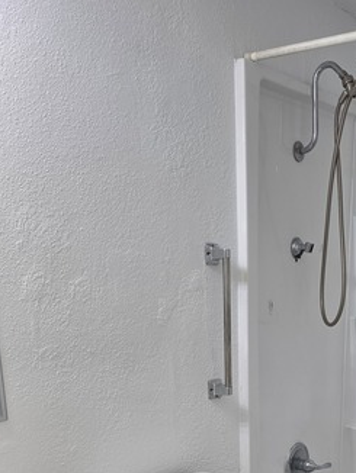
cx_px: 286
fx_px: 644
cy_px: 461
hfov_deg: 30.2
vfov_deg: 36.7
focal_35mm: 47
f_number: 1.4
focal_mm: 6.5
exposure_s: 1/120
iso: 125
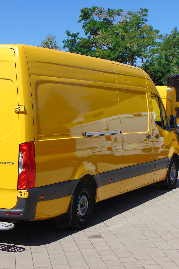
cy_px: 135
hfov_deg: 19.3
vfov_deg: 28.9
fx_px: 522
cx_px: 44
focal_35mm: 70
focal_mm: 9
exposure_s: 1/200
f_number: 9
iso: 80
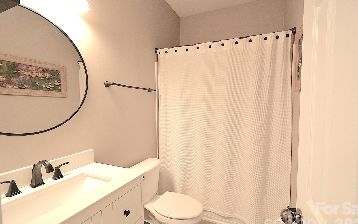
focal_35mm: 16
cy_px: 113
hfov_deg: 97.8
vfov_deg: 71.3
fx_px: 156
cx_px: 187
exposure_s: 1/60
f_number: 4
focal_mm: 10
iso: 500
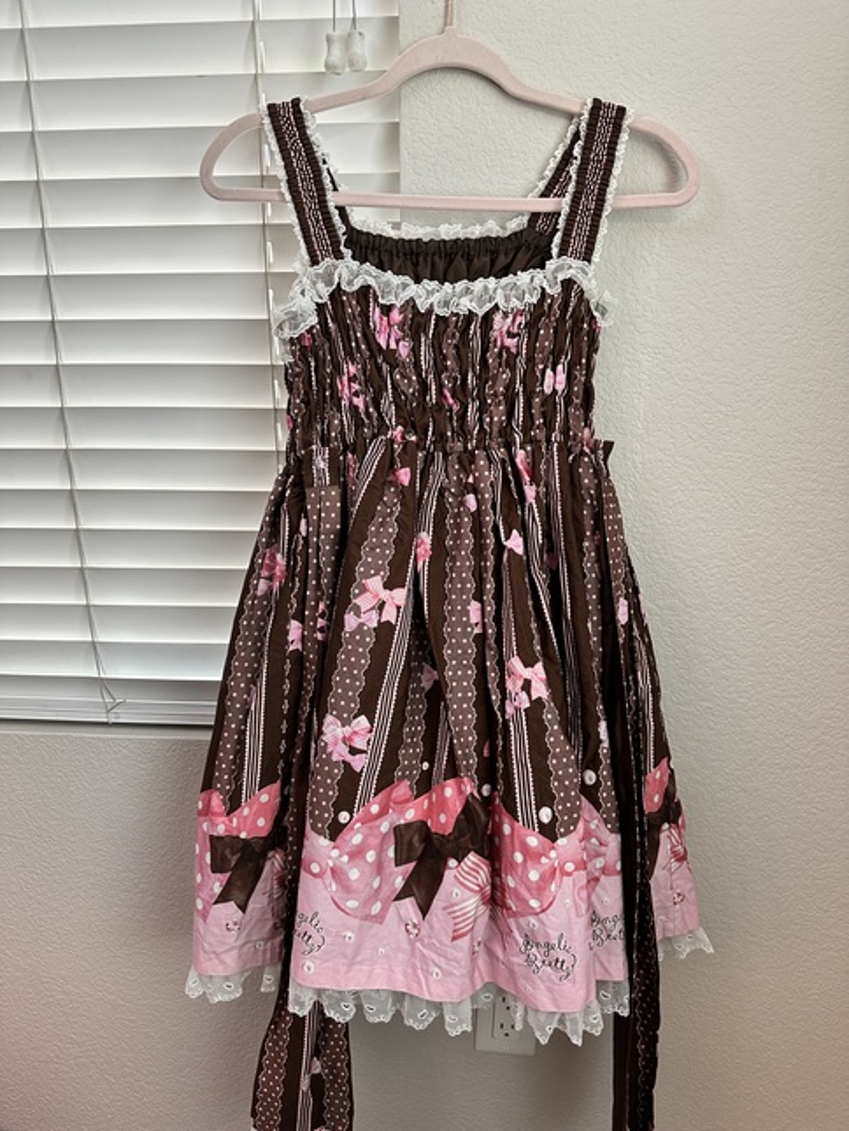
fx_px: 785
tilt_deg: -14.3
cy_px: 566
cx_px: 424
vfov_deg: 71.6
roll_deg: -1.3
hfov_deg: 56.8
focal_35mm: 24
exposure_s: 1/120
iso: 200
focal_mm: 6.86
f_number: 1.78
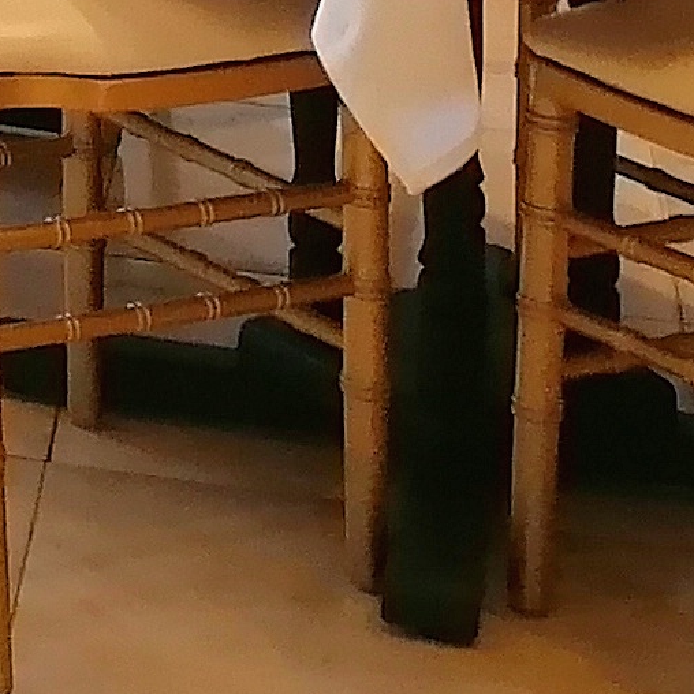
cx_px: -1068
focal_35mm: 188
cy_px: -1034
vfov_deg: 8.4
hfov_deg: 8.4
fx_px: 4264
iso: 160
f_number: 1.8
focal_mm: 4.75
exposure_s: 1/50
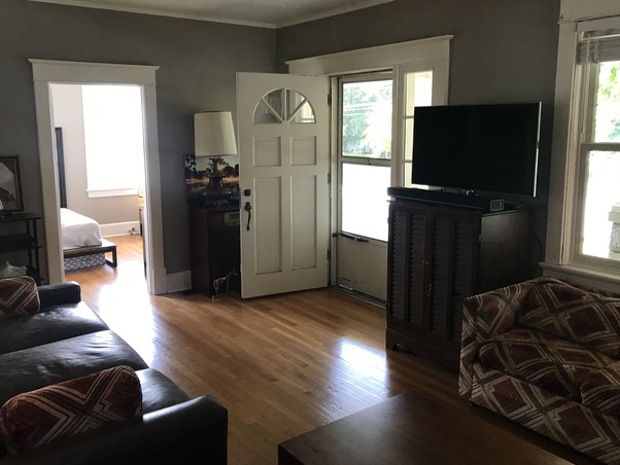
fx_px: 555
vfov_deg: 45.4
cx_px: 309
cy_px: 215
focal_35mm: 31
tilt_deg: -7.5
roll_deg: +0.7
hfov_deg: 58.3
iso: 32
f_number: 1.8
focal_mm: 3.99
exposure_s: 1/30
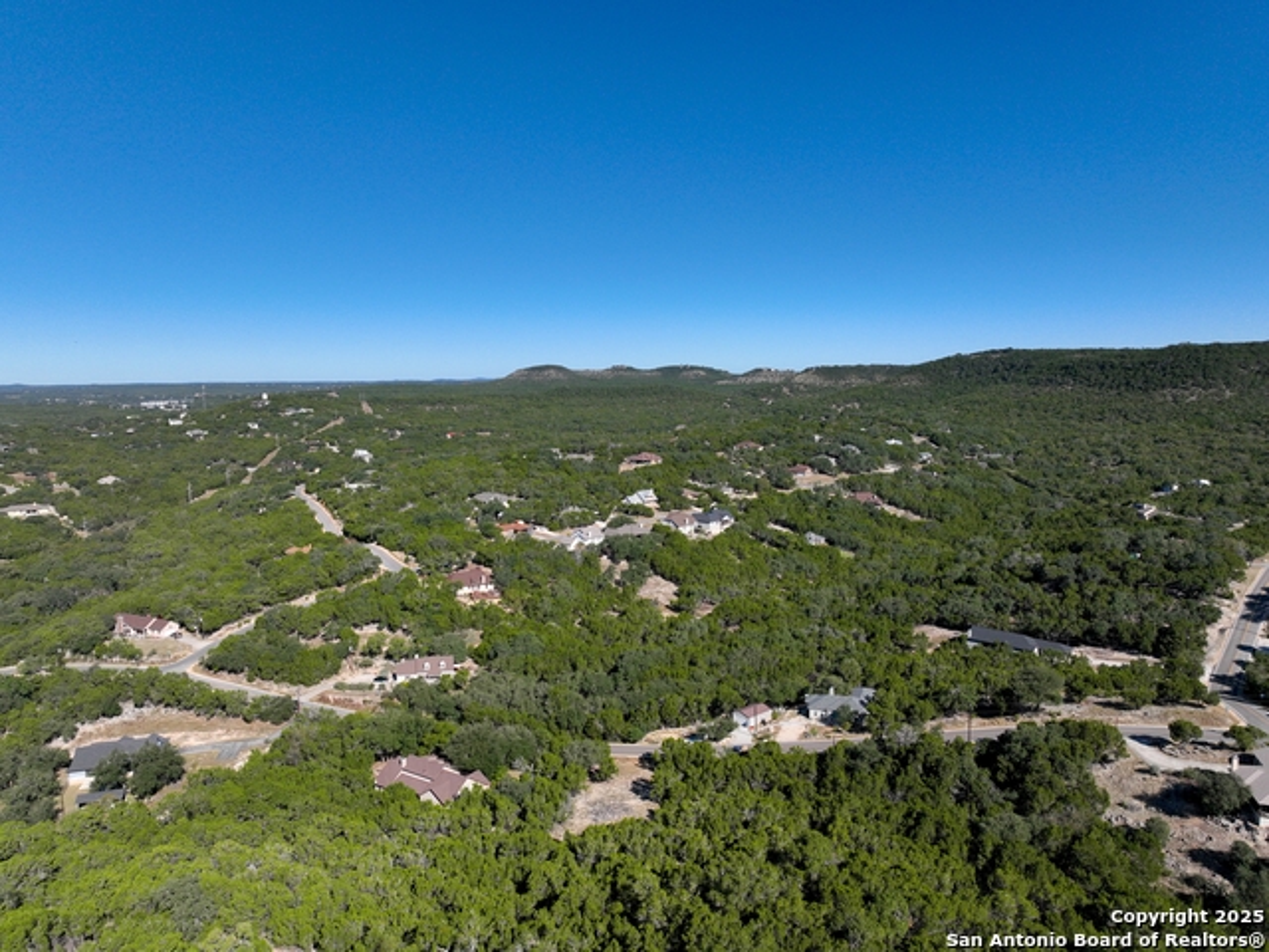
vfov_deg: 56.8
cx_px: 634
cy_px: 476
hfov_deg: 71.6
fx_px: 880
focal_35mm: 24
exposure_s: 1/4000
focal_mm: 12.29
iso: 110
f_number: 2.8
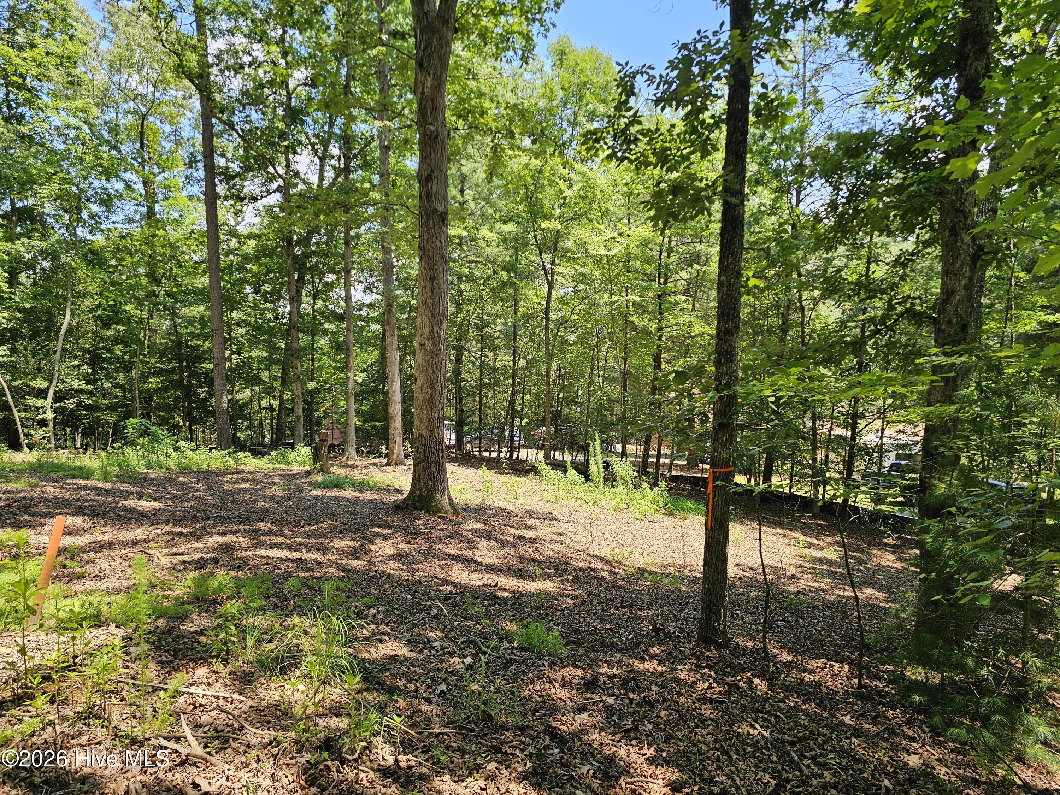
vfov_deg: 58.9
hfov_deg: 73.9
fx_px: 704
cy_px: 398
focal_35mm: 23
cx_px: 530
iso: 16
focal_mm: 6.3
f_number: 1.7
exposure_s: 1/180
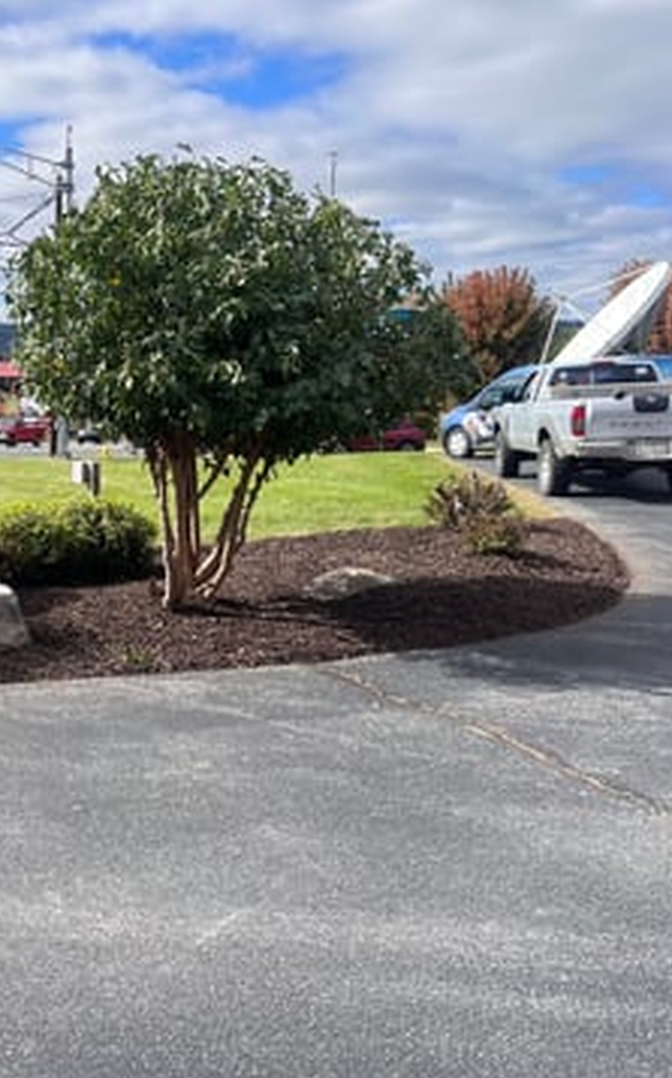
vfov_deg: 52.8
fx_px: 1087
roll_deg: +0.8
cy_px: 539
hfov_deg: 31.4
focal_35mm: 37
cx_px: -24
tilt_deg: -7.0
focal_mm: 5.1
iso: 50
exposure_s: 1/3311
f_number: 1.6
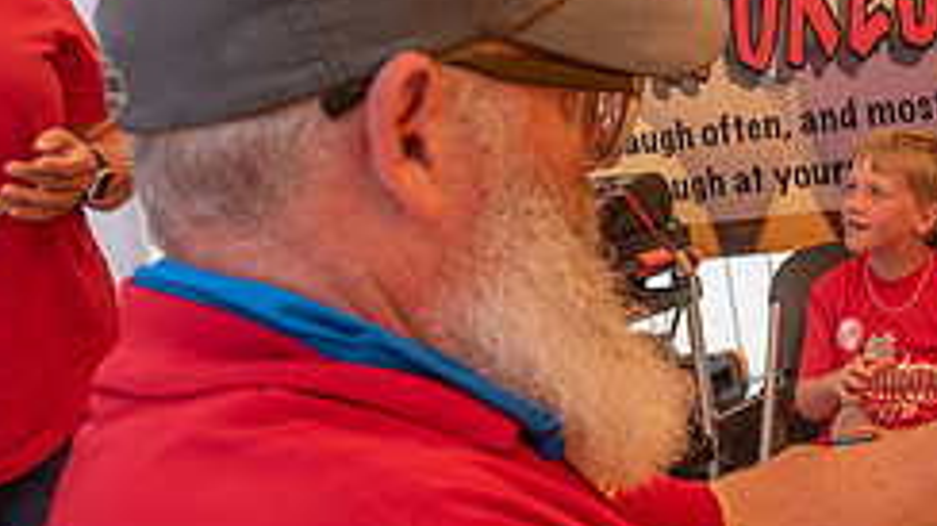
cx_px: 899
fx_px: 1763
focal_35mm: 71
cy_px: 287
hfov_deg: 28.2
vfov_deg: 17.0
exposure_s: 1/320
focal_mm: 24
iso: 200
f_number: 5
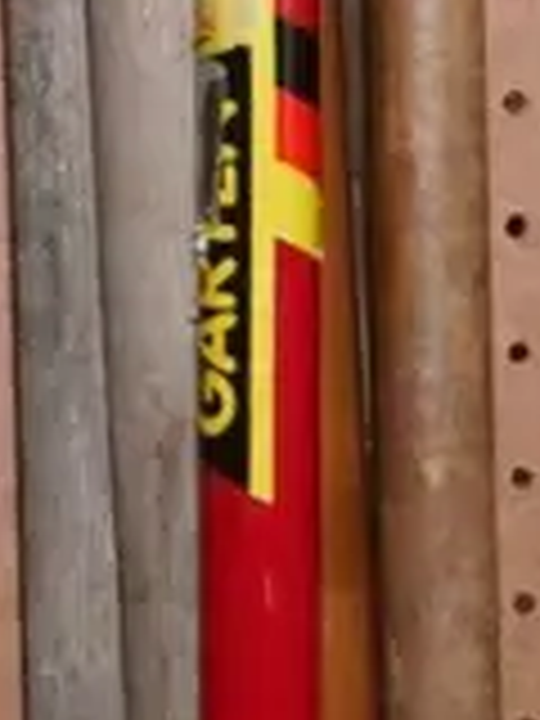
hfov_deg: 6.2
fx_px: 4784
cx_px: -648
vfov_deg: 8.6
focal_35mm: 230
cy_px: -9
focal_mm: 18
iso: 6400
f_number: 3.9
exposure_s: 1/500
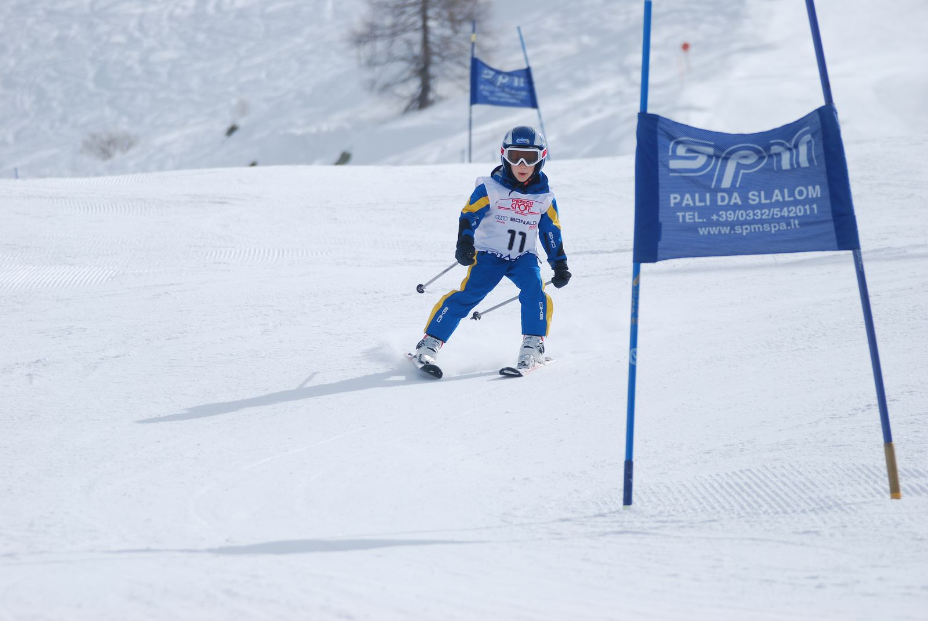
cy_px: 310
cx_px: 464
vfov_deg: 5.6
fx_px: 6387
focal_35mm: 248
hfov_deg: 8.3
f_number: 5.3
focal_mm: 165
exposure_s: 1/1250
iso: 100
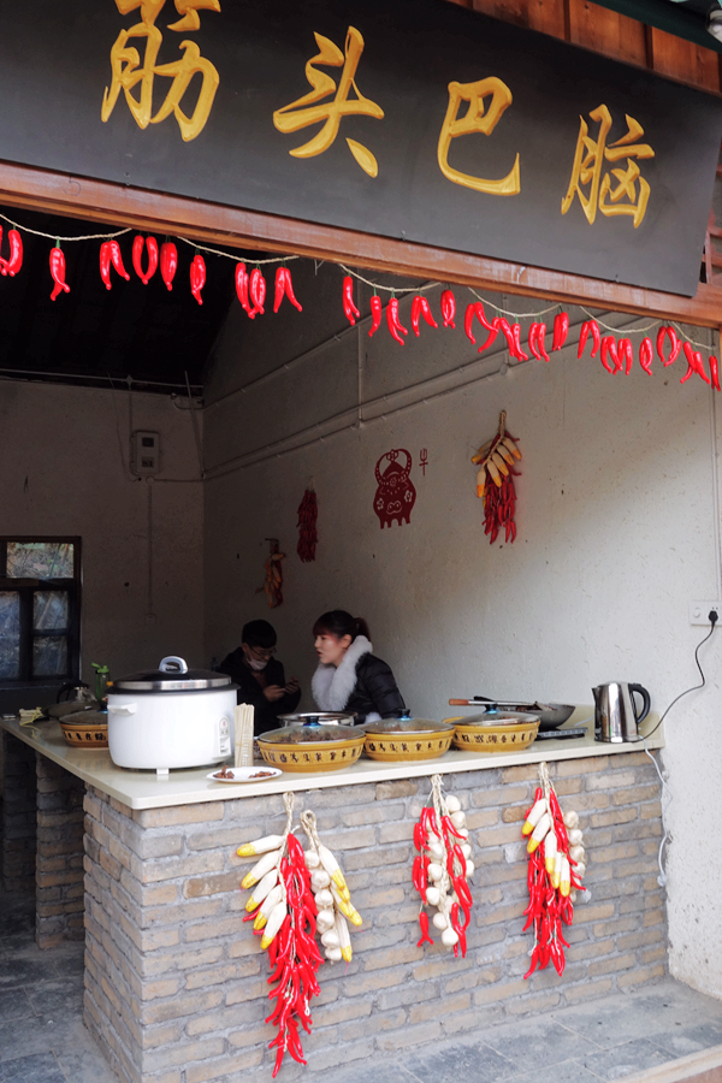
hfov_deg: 42.3
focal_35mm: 31
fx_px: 933
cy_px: 542
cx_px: 361
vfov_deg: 60.3
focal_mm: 11.26
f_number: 8
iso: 200
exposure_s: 1/20
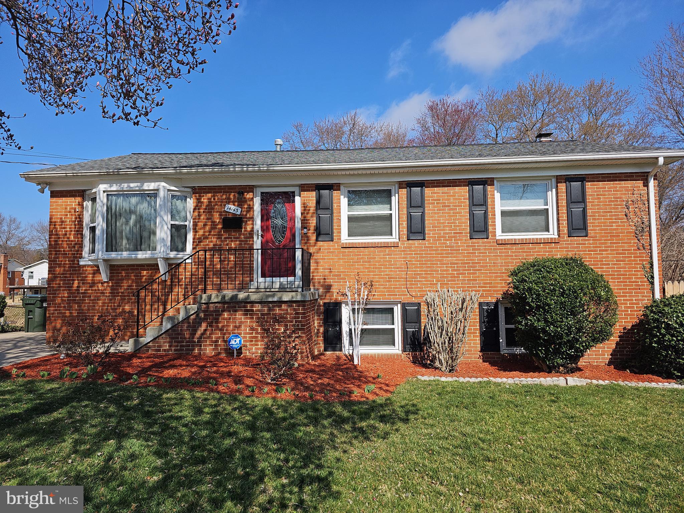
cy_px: 256
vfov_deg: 58.9
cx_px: 342
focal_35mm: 23
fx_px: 454
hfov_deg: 73.9
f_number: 1.7
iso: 50
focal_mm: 6.3
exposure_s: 1/824
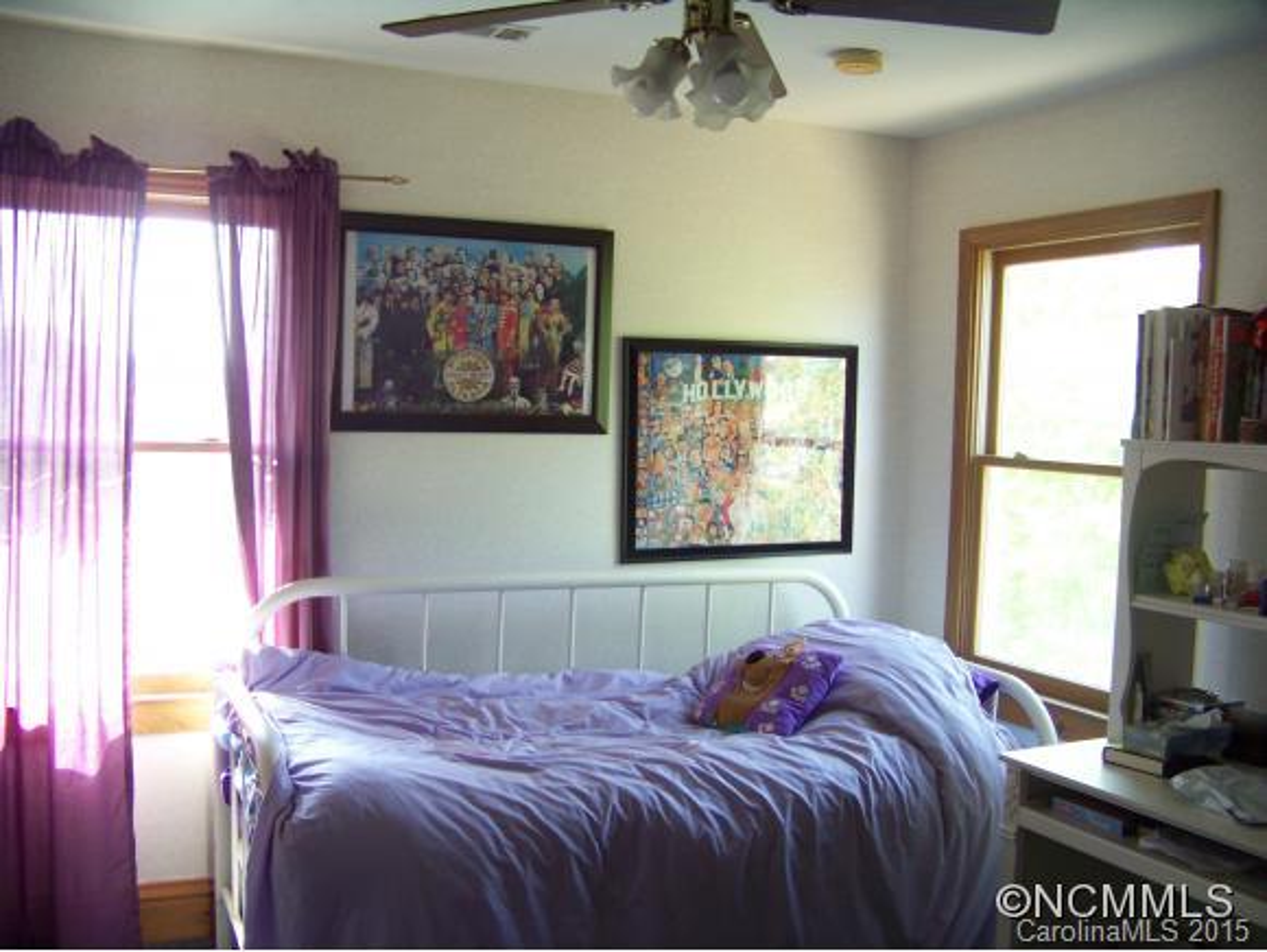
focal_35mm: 36
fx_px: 1319
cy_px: 476
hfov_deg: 51.3
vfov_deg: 39.7
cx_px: 634
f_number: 2.8
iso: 102
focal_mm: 5.85
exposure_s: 1/30
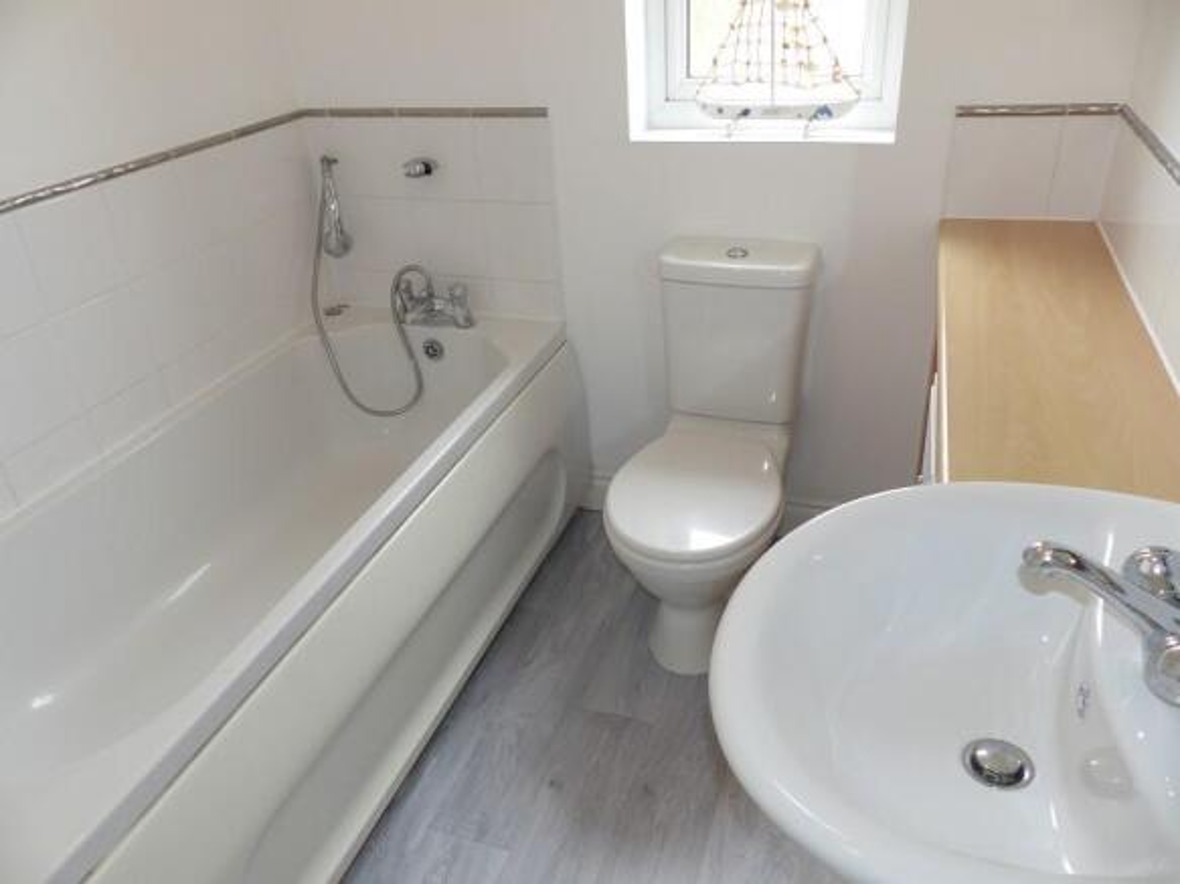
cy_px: 442
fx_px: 852
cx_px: 590
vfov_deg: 54.9
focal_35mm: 25
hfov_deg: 69.4
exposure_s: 1/60
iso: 100
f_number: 2.8
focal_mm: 4.5
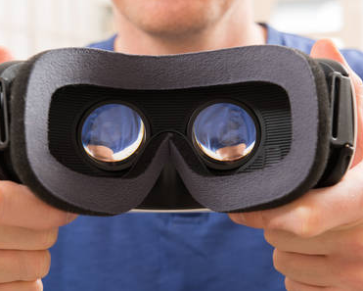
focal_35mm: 66
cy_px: 146
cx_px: 169
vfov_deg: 23.2
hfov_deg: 28.7
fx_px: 709
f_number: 8
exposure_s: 1/160
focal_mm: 58
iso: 250
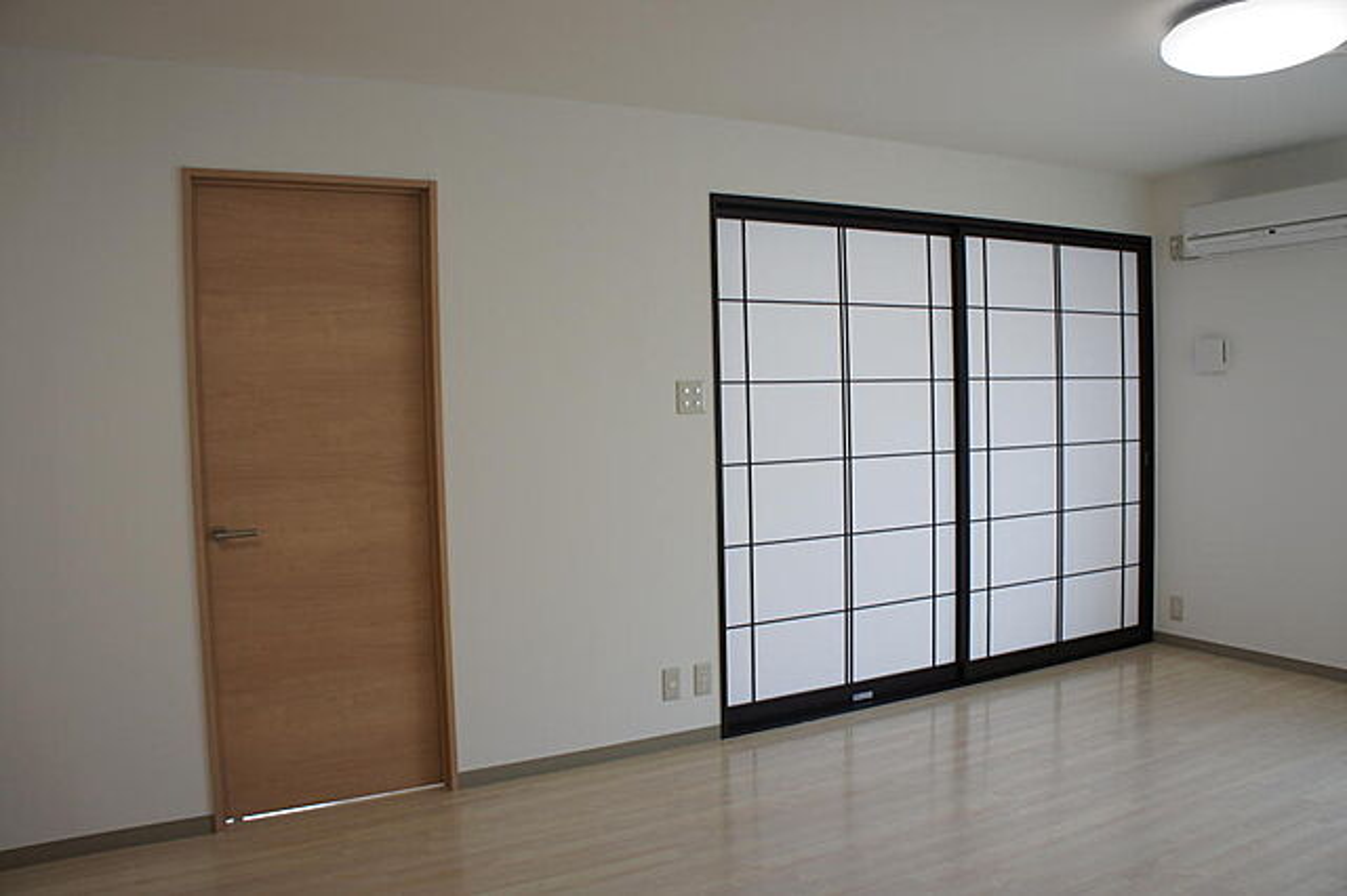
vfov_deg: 47.9
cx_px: 674
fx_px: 1010
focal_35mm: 27
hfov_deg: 67.4
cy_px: 448
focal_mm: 18
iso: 200
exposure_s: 1/60
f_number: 5.6
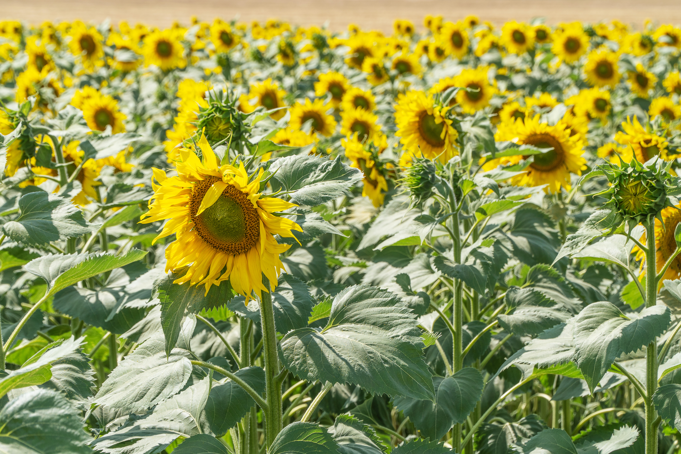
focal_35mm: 111
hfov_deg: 18.4
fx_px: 2100
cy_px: 227
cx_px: 340
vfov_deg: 12.3
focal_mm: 74
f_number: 9
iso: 100
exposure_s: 1/200
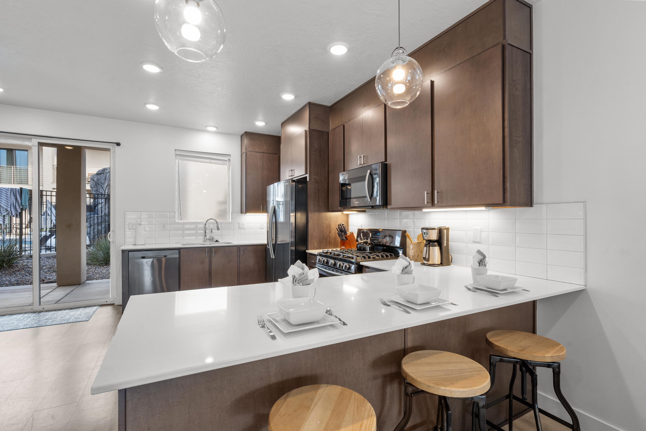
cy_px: 216
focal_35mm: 16
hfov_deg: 96.7
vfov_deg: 73.7
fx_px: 287
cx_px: 323
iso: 250
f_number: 10
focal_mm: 16
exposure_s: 1/2.5
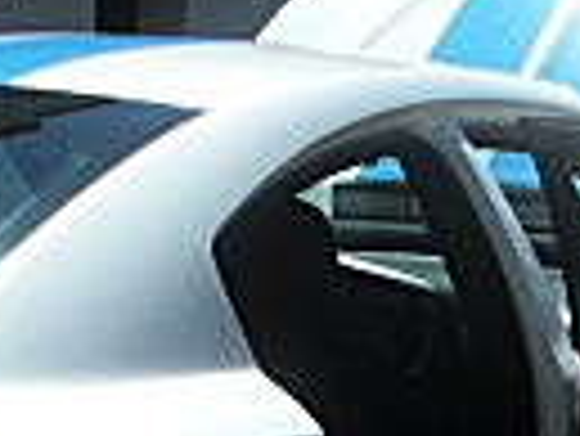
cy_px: 548
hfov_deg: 11.0
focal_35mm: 178
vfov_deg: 8.3
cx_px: 72
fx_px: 2985
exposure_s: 1/1000
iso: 50
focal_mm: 6.3
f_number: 2.8
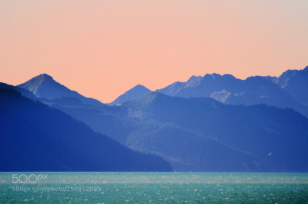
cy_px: 102
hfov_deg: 6.6
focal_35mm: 315
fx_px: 2689
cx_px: 154
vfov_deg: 4.3
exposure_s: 1/1250
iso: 400
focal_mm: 210
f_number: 5.6
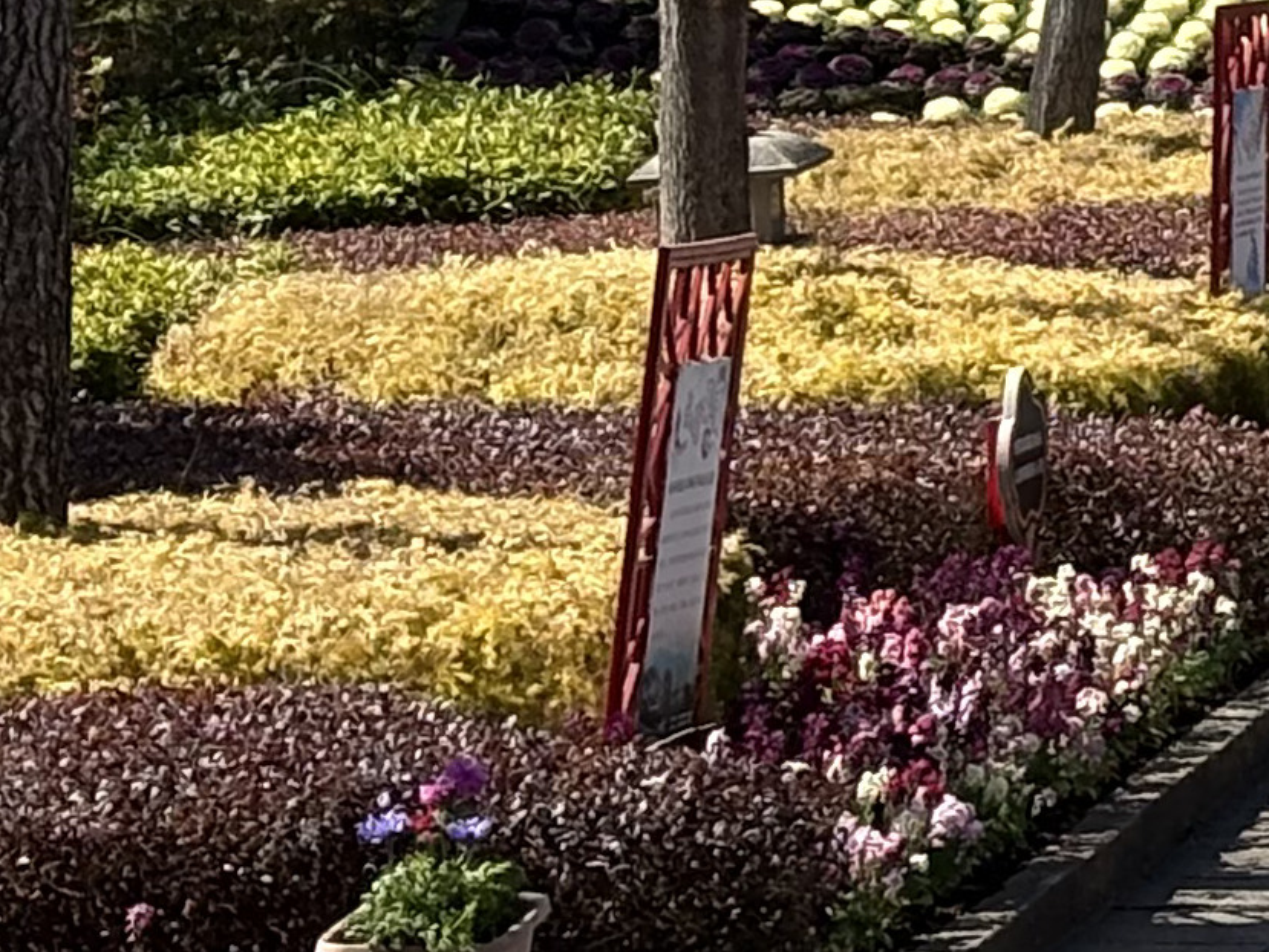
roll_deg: +0.6
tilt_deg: +6.7
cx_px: 2910
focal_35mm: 251
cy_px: -1136
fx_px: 9203
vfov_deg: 5.7
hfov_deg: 7.4
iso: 32
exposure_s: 1/1799
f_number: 1.6
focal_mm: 5.96
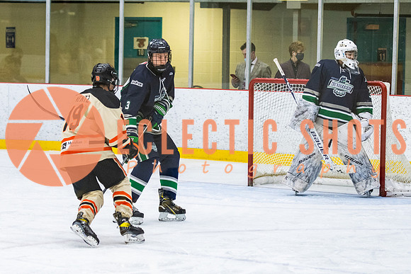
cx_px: 175
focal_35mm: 165
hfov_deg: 12.5
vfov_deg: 8.3
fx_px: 1882
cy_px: 110
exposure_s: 1/640
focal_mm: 90
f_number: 2.8
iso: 2000
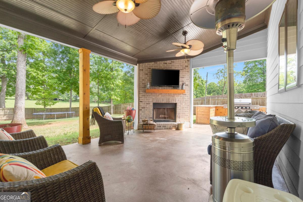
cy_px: 101
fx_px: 135
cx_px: 152
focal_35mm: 16
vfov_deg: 73.7
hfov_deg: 96.7
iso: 320
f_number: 8
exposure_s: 1/60
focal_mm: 16
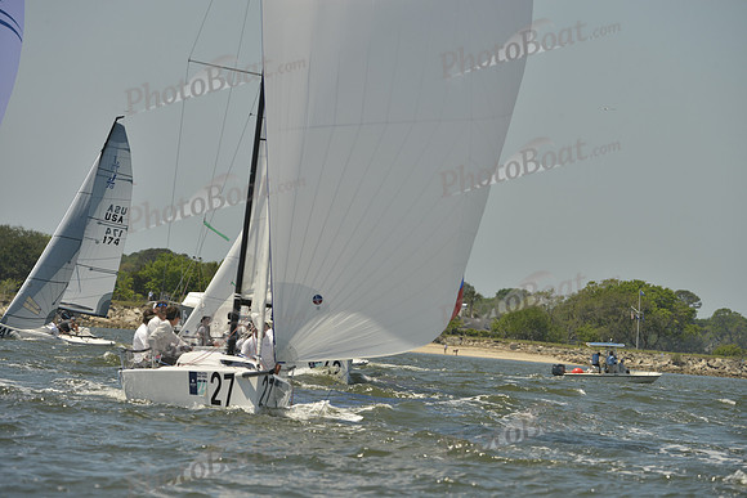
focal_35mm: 290
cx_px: 374
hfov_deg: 7.1
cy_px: 249
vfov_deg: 4.7
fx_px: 6019
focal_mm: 290
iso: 280
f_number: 9
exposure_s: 1/1250
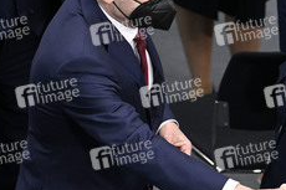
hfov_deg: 5.3
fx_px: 3112
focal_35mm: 392
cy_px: 62
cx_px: 263
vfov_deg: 3.5
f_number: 6.3
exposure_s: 1/250
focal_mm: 200
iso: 6400
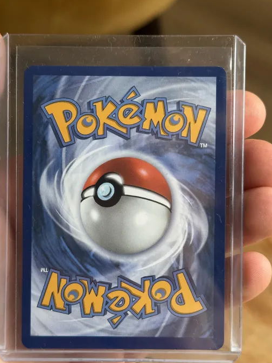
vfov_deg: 33.8
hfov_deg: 25.6
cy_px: 196
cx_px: 128
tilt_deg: -49.6
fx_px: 598
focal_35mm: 57
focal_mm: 6.86
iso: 64
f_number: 1.78
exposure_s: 1/121
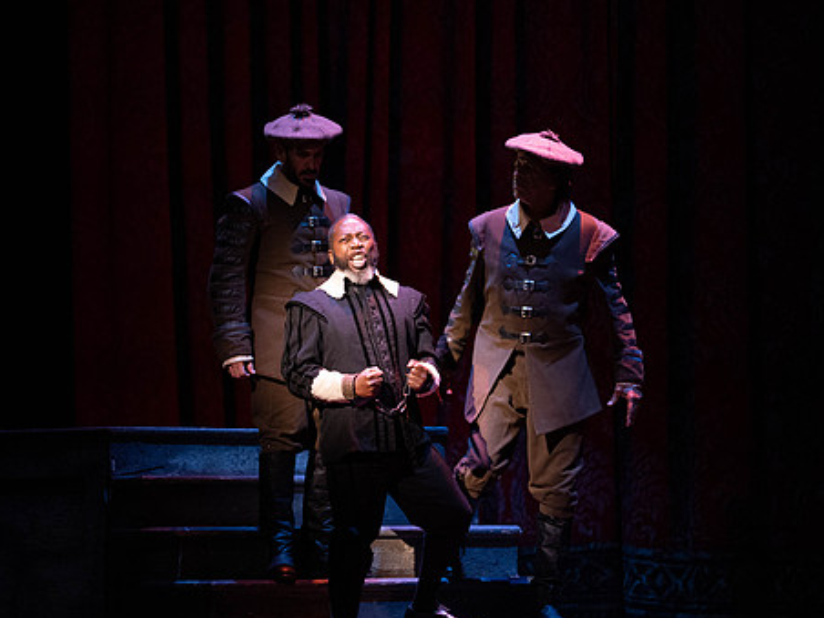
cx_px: 304
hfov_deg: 10.7
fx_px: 4404
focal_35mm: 185
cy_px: 338
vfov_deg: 8.0
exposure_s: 1/250
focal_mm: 150
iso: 4000
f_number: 2.8
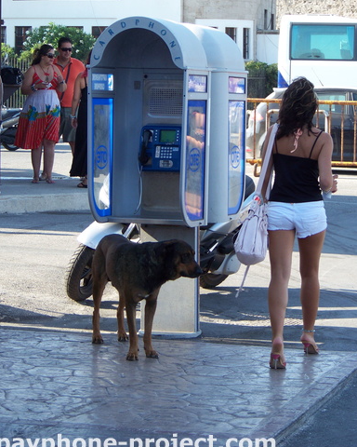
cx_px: 204
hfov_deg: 10.2
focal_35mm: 152
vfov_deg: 12.7
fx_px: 2008
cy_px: 179
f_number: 3.2
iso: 64
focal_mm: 21.1
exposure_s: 1/200
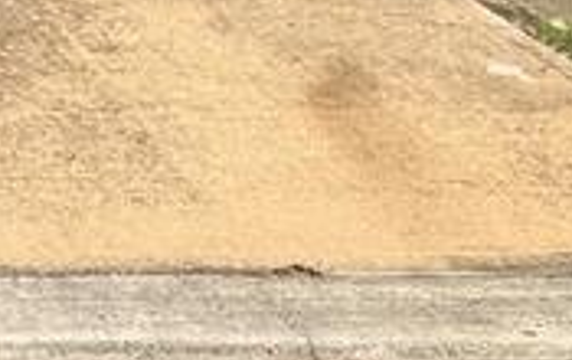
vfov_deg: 7.5
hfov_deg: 11.2
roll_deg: +1.2
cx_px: -716
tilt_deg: +2.4
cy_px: -605
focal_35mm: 161
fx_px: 2514
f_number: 1.5
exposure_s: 1/3831
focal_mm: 5.7
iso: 50
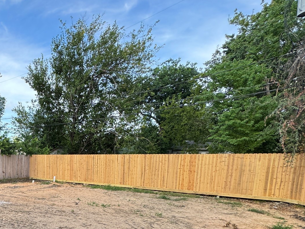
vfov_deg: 47.8
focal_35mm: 27
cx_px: 15
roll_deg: +0.4
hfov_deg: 54.3
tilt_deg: -6.3
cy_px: 191
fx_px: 238
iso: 40
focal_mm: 2.22
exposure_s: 1/335
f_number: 2.2
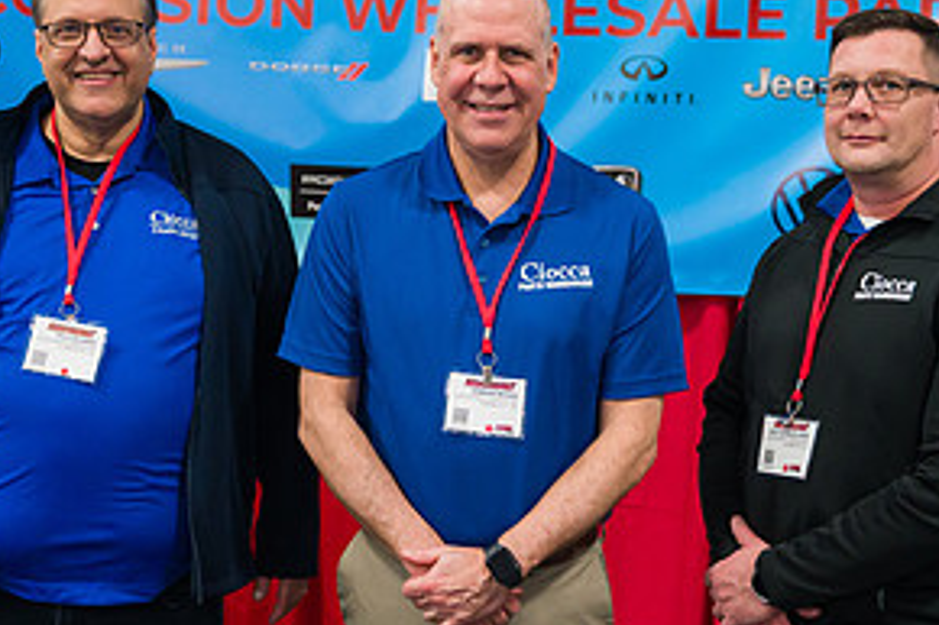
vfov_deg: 20.0
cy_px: 304
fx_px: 1773
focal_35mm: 68
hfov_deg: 29.7
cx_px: 431
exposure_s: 1/320
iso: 3200
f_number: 3.2
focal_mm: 34
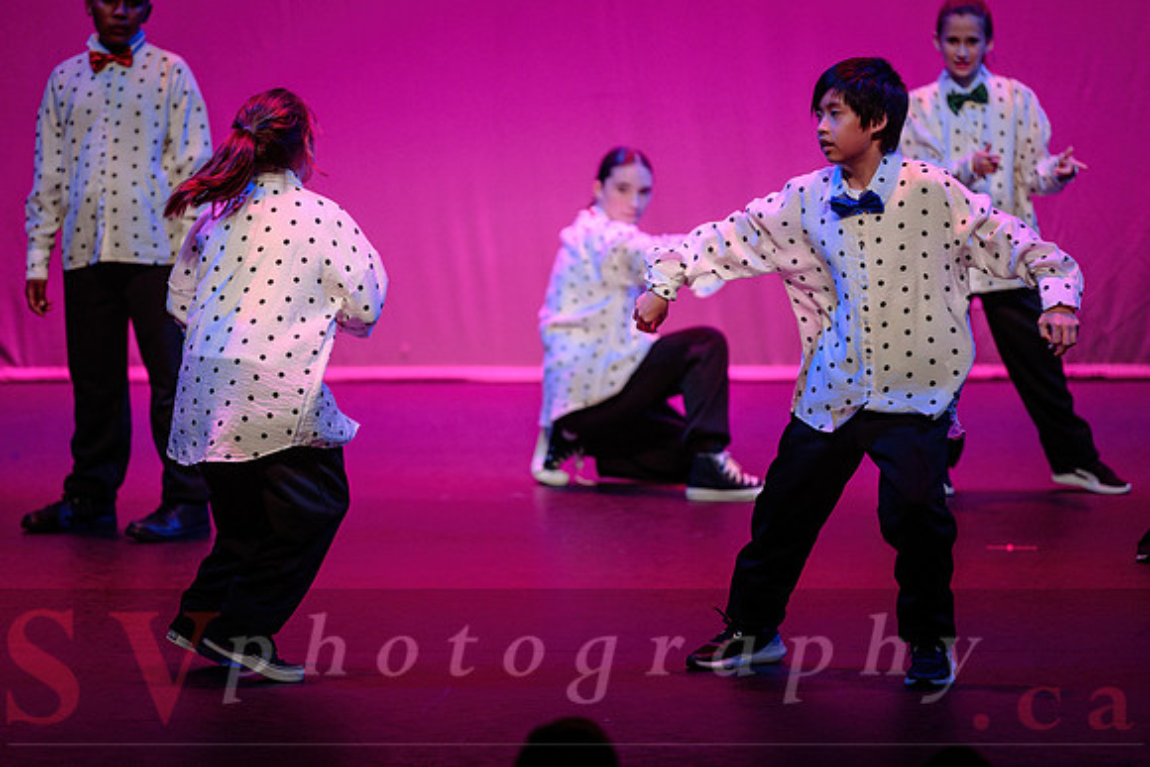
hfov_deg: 9.4
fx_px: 7026
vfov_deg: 6.3
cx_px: 537
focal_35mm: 220
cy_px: 406
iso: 1250
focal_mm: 200
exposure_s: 1/500
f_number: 2.8
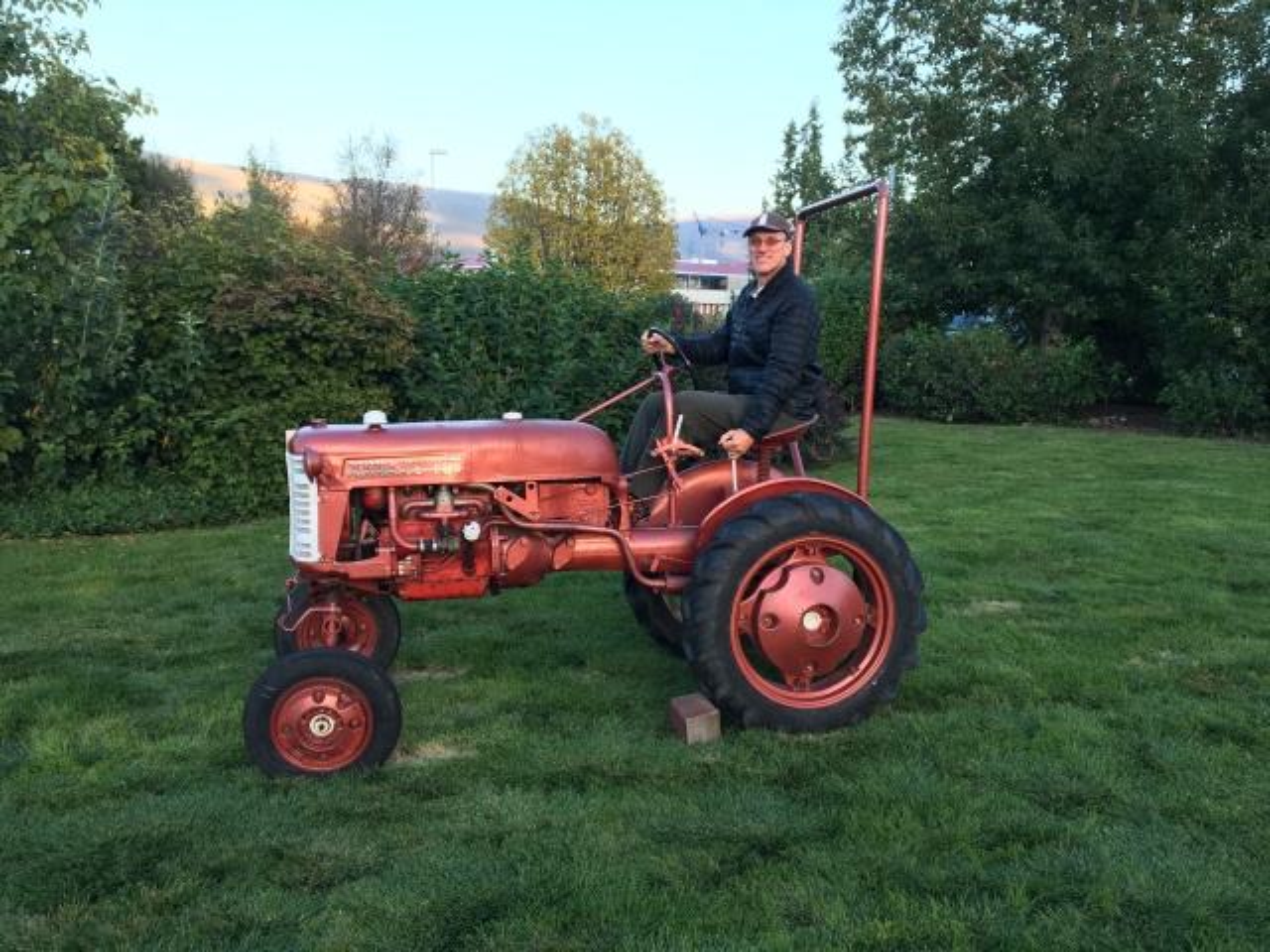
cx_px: 635
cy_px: 476
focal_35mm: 29
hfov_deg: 61.7
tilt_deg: -8.7
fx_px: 1064
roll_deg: -1.9
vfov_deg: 48.2
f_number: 2.2
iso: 32
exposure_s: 1/100
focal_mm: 4.15
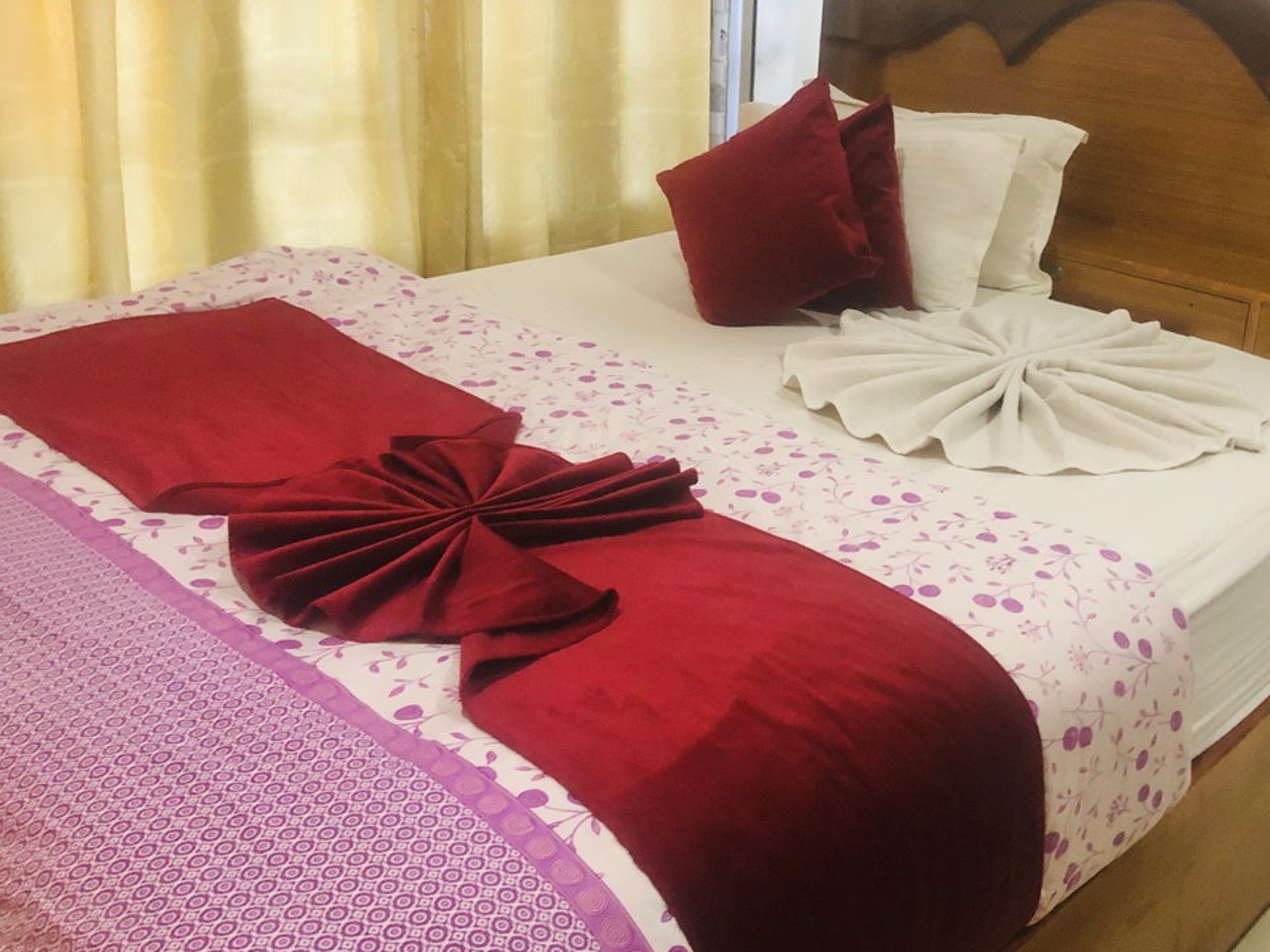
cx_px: 810
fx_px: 1357
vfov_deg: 38.5
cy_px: 386
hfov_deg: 49.6
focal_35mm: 37
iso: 100
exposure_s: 1/7
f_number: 1.8
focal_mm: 3.99
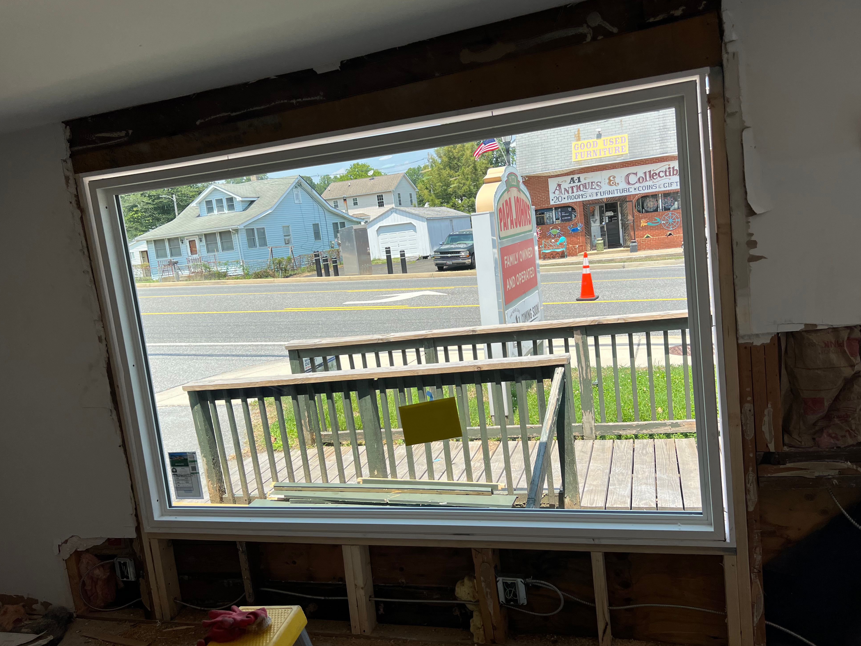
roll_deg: +5.8
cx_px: 434
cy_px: 323
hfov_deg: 65.3
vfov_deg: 51.4
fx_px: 672
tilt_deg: -6.9
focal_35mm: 27
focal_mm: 5.7
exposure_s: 1/1838
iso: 50
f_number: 1.5
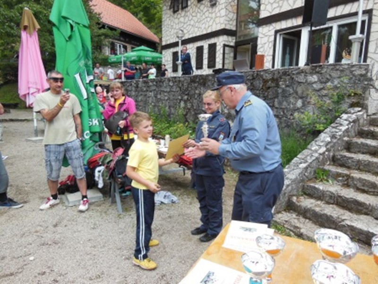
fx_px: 273
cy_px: 142
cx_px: 189
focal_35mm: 25
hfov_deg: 69.4
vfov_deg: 54.9
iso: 125
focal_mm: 4.5
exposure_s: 1/400
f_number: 3.5
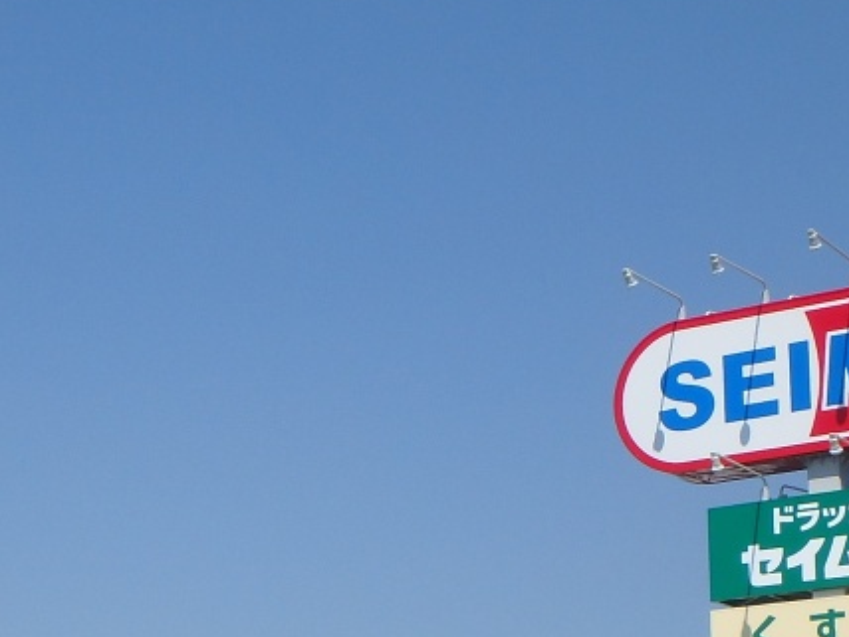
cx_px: 182
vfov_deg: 14.6
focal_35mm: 100
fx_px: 2453
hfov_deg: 19.5
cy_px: 583
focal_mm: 8.1
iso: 125
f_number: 5.2
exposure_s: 1/1000
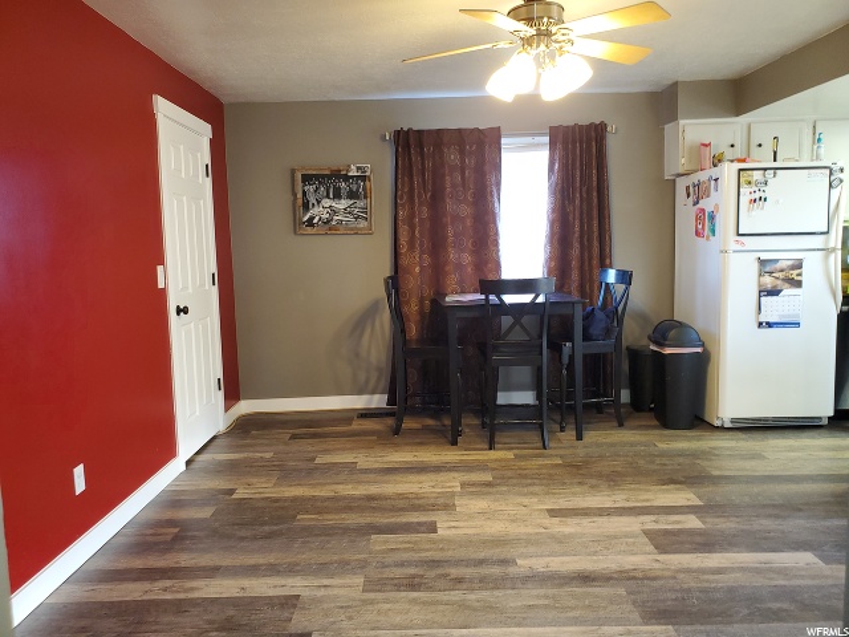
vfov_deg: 53.1
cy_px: 318
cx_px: 424
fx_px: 638
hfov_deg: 67.3
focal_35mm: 26
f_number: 2.4
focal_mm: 4.3
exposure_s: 1/15
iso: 125
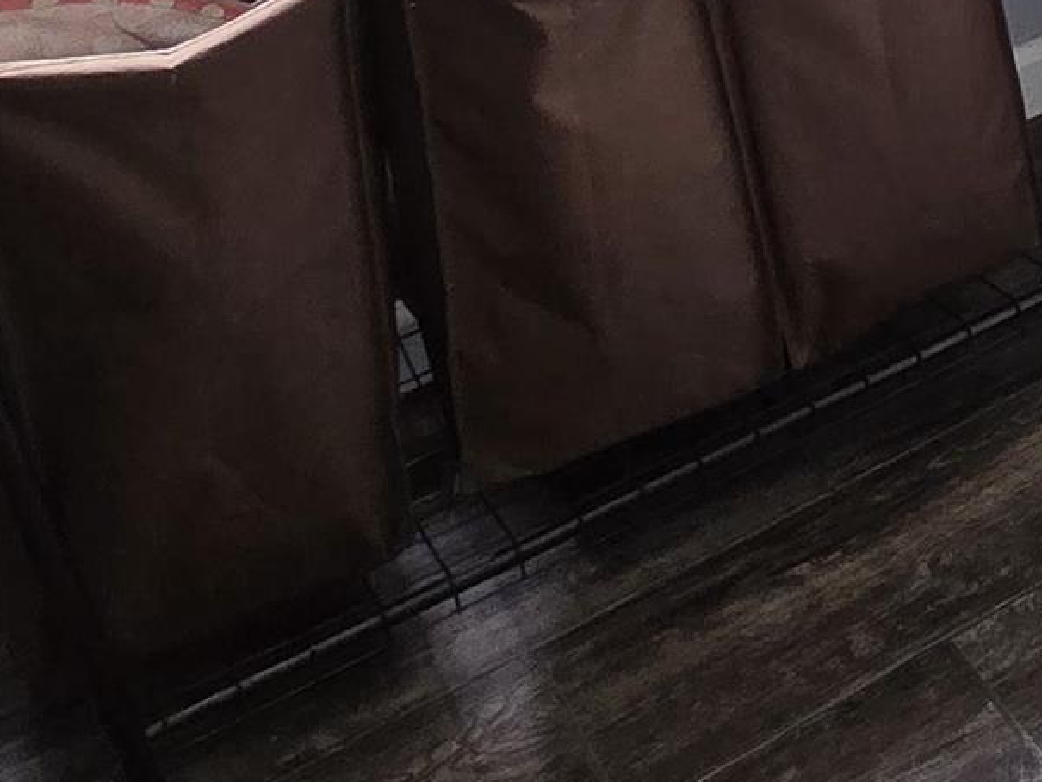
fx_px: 1987
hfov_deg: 20.7
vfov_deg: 17.8
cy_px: -625
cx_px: 1862
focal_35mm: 66
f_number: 2.2
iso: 160
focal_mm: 2.2
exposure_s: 1/60
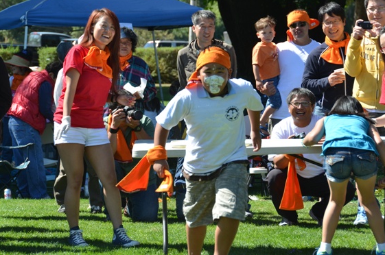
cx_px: 195
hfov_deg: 12.7
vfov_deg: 8.4
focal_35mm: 163
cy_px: 114
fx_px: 1736
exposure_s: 1/250
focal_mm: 95
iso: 160
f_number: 8
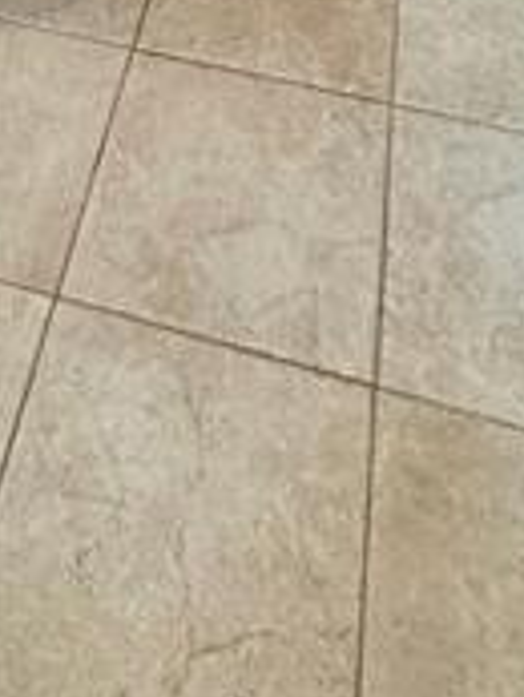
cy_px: -834
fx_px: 1250
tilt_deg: -6.6
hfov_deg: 23.1
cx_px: 60
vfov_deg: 17.1
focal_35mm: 62
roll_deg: +2.8
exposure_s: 1/120
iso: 200
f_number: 2.2
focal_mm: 2.22
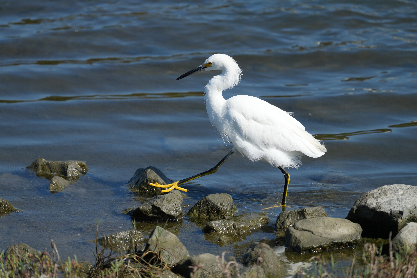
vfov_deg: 2.5
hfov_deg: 3.7
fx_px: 6486
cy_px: 139
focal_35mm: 560
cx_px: 208
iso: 400
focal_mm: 560
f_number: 6.3
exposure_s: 1/1600
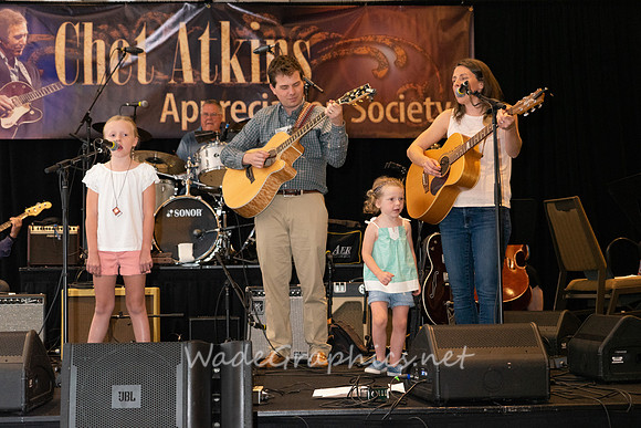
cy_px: 214
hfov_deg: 34.5
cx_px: 320
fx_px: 1033
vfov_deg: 23.4
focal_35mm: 58
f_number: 5
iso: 4000
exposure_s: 1/200
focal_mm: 58
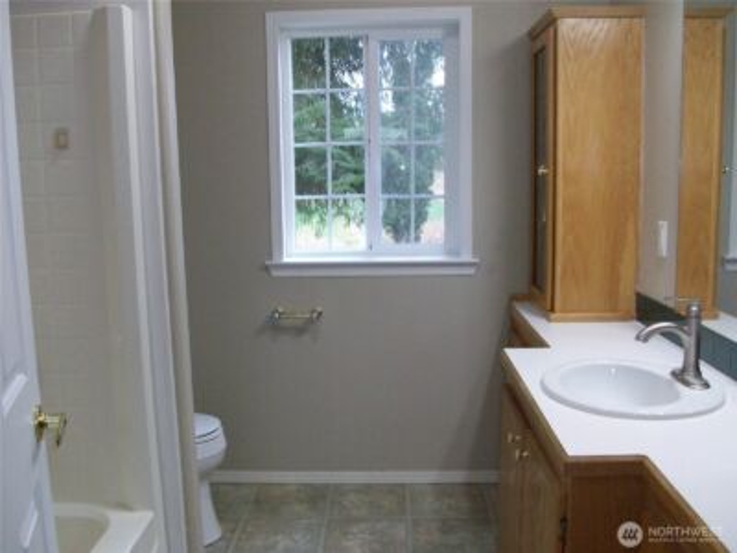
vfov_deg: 41.8
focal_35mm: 34
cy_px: 276
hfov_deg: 54.0
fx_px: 724
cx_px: 368
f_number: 2.8
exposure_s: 1/60
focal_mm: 5.7
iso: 160
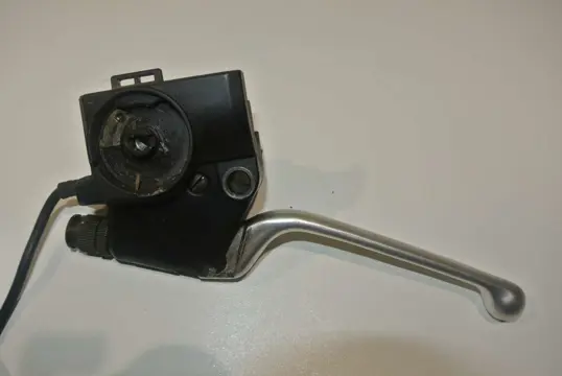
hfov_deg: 63.6
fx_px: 453
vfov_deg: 45.1
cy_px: 188
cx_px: 281
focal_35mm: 29
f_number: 5
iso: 200
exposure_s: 1/60
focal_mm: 11
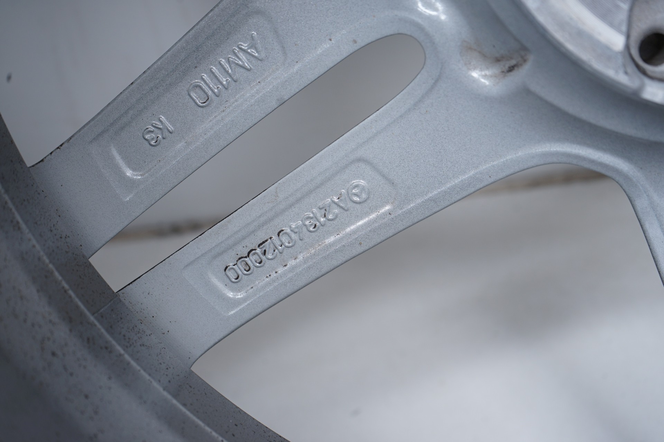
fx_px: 977
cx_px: 332
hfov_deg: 37.5
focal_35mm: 53
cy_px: 221
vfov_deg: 25.5
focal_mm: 53
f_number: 7.1
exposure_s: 1/125
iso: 250
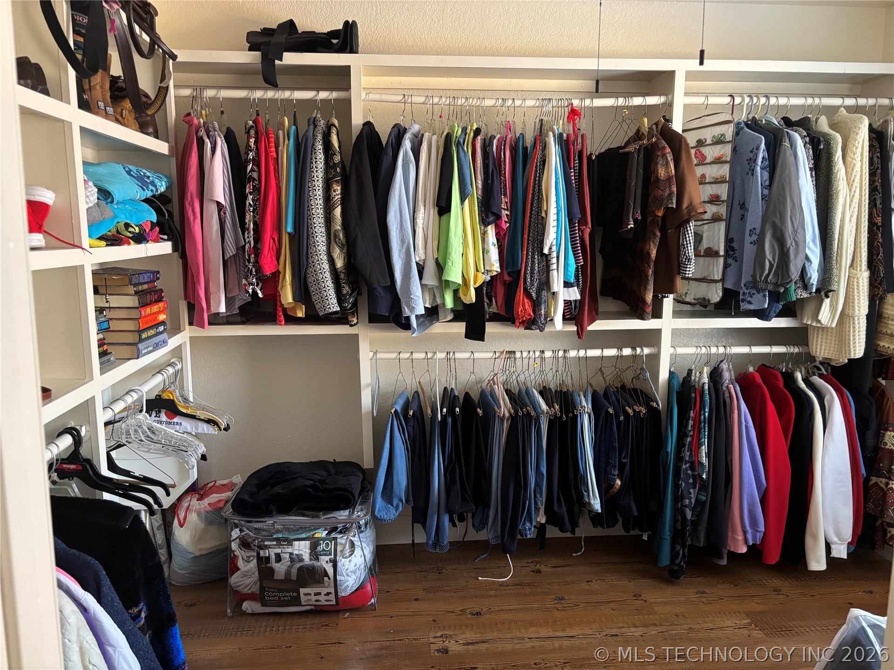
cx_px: 447
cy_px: 335
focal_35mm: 26
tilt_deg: -8.2
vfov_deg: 53.1
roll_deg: +0.1
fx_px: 671
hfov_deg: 67.3
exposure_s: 1/40
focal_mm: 5.96
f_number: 1.6
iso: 400
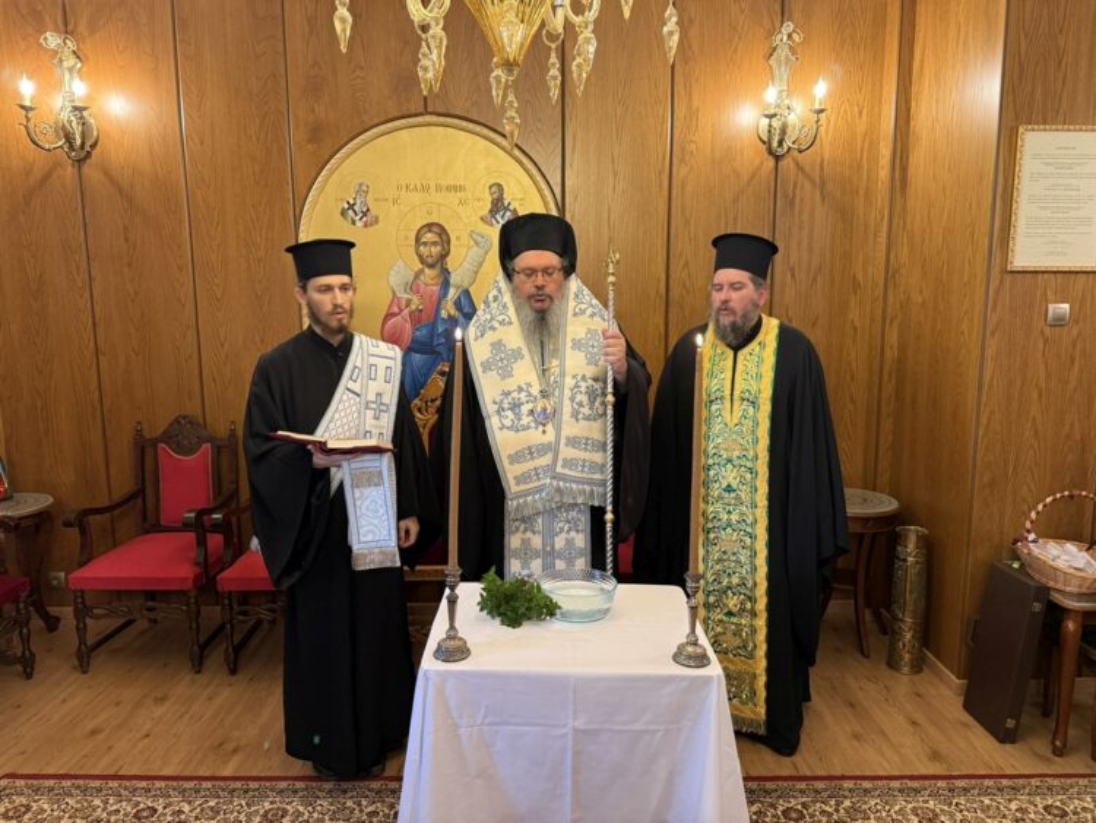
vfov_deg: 56.8
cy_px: 412
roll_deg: +0.6
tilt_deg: -7.9
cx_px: 548
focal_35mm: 24
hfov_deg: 71.6
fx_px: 760
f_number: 1.78
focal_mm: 6.76
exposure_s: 1/50
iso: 250
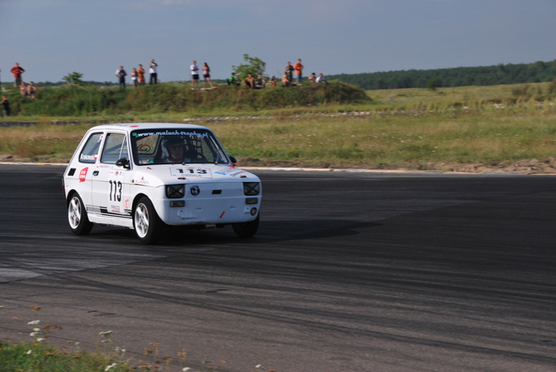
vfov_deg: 11.9
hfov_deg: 17.7
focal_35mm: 116
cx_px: 277
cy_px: 185
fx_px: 1786
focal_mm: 75
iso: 200
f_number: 11
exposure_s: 1/200
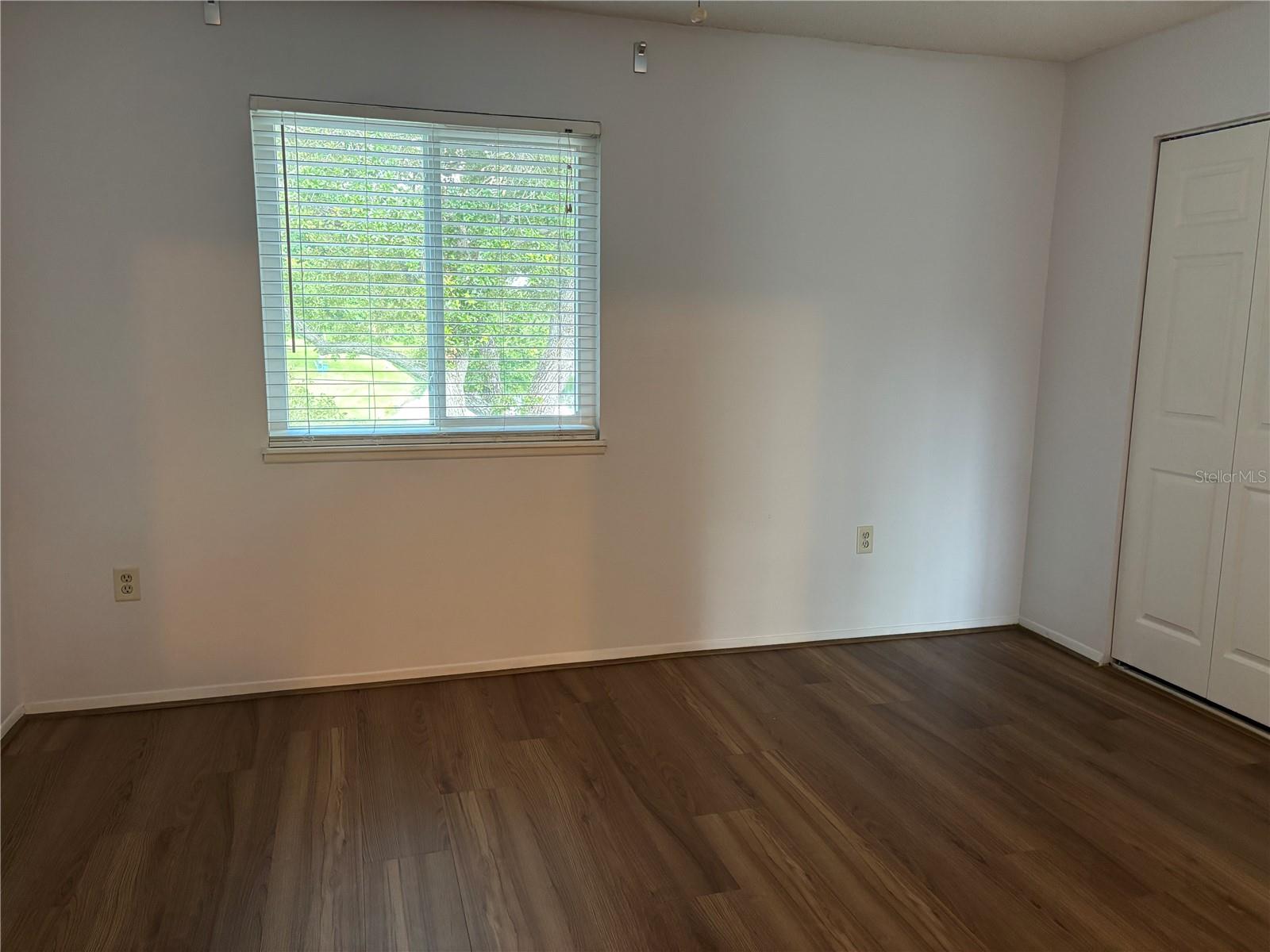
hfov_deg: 67.3
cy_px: 476
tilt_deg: -8.8
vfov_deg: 53.1
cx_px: 635
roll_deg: -1.3
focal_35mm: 26
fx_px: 954
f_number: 1.6
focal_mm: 5.96
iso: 250
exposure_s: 1/60
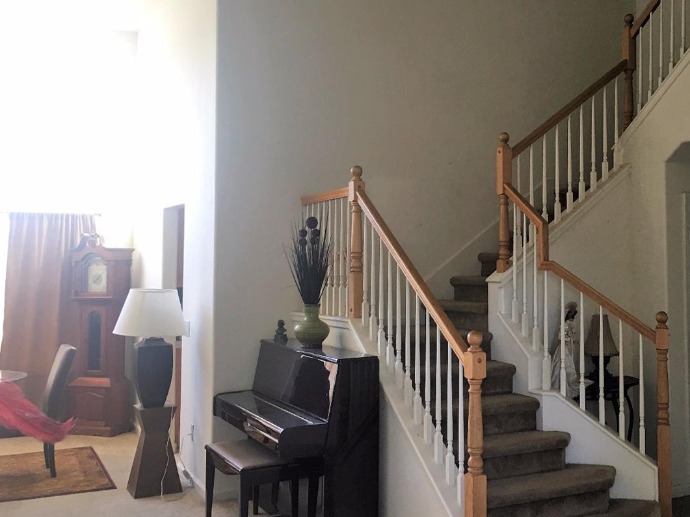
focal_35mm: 41
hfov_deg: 45.2
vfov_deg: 35.1
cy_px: 231
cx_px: 454
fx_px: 817
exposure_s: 1/15
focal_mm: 4.15
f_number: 2.2
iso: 25
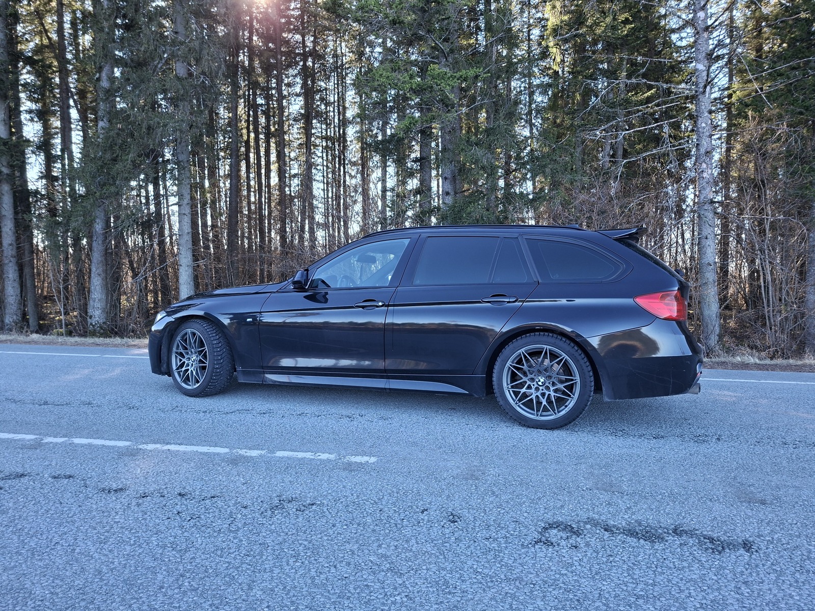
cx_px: 408
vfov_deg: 58.9
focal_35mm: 23
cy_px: 306
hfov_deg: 73.9
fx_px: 542
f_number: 1.8
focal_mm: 5.54
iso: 50
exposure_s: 1/143
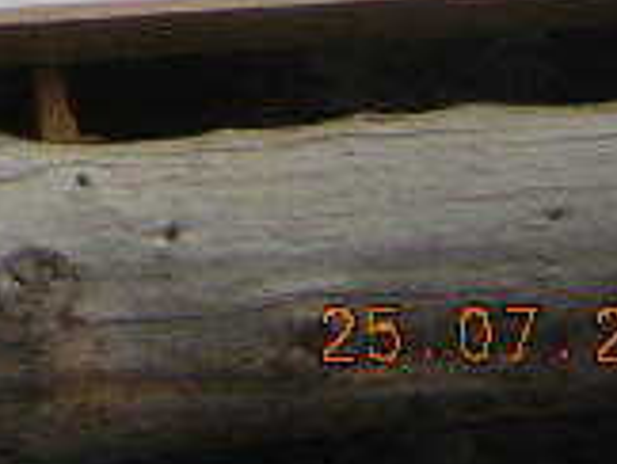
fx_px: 2535
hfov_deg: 13.2
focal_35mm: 142
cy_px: -388
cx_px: -286
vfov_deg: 9.9
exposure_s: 1/384
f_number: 2.6
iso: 50
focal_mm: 4.7
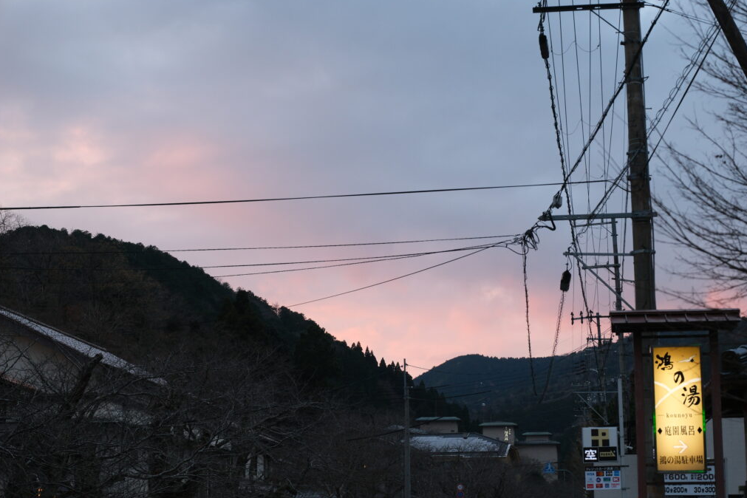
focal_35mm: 76
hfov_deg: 26.7
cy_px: 249
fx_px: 1577
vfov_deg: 17.9
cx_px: 372
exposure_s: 1/150
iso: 800
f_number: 4.8
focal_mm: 50
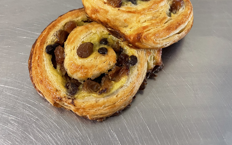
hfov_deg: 52.7
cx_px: 115
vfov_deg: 32.8
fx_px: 234
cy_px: 17
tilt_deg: -51.7
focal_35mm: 37
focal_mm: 4.2
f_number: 1.6
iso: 200
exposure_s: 1/50
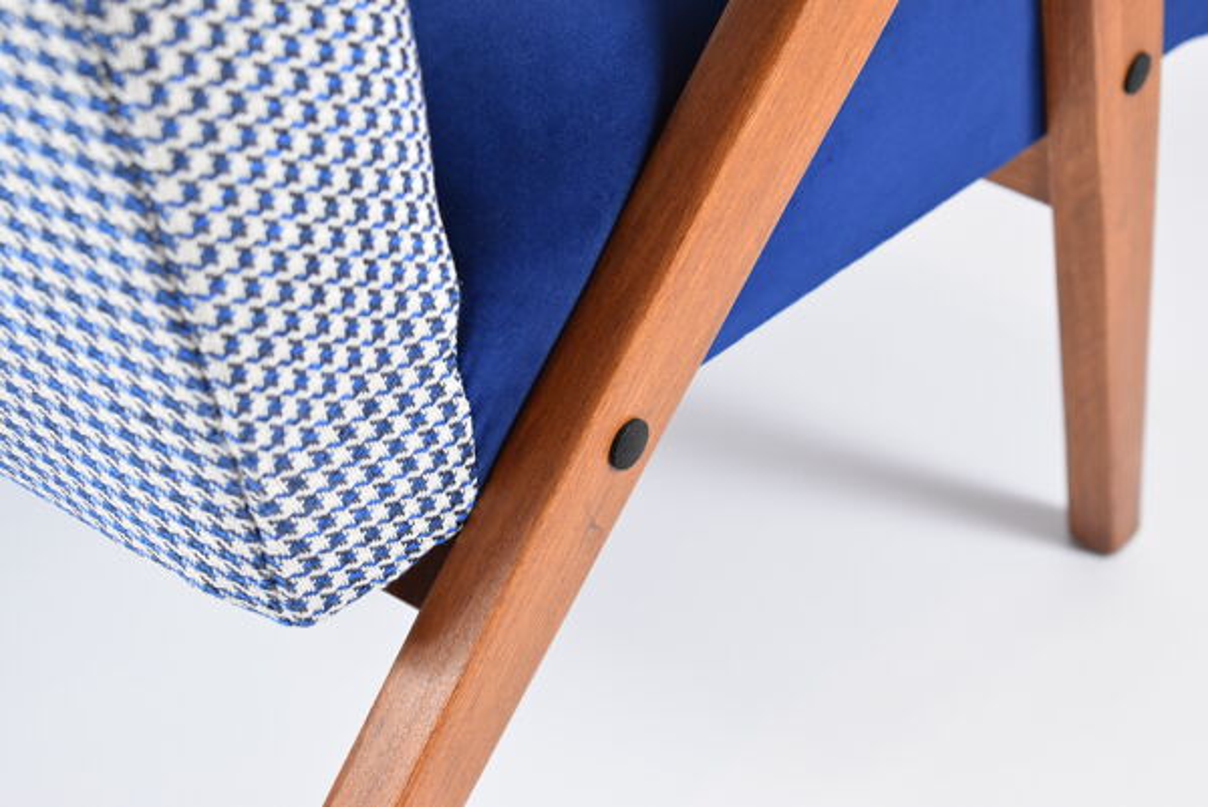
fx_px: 2770
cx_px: 604
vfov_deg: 16.6
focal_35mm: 82
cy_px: 404
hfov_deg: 24.6
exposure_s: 1/125
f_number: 5.6
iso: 2000
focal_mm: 55
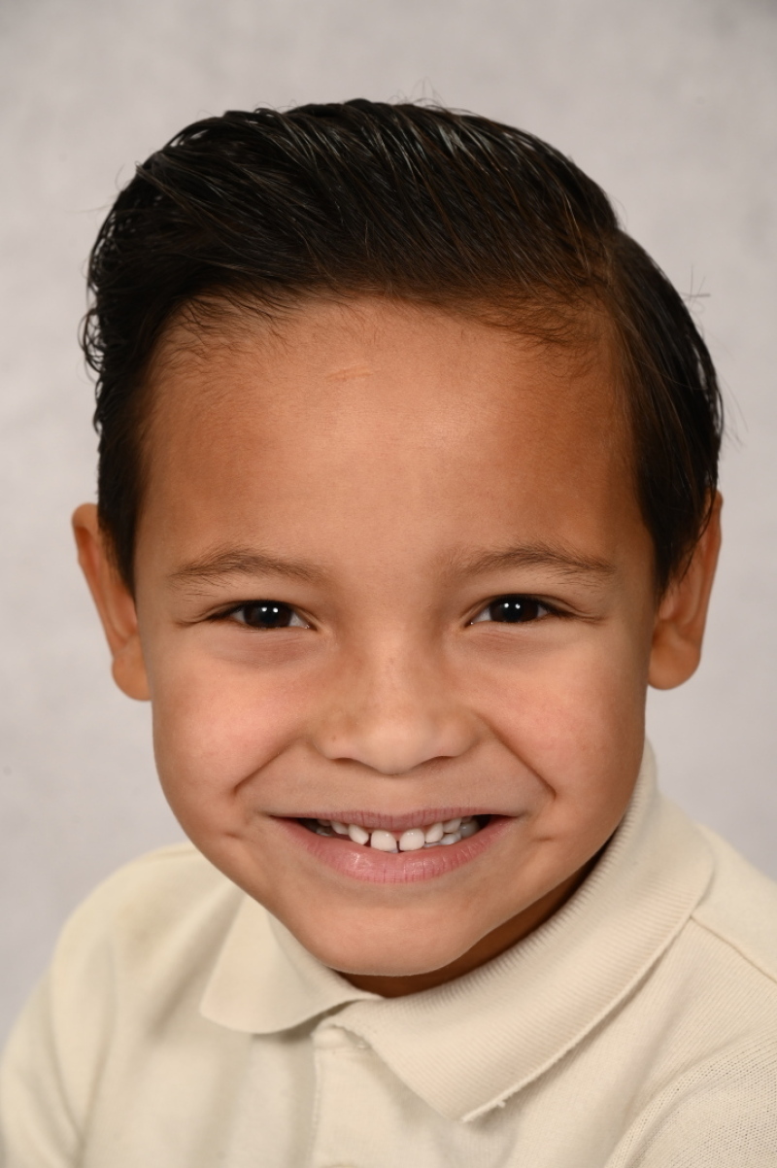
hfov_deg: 11.9
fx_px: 3727
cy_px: 584
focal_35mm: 115
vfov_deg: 17.8
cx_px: 388
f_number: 10
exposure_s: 1/125
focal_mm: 115
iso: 400
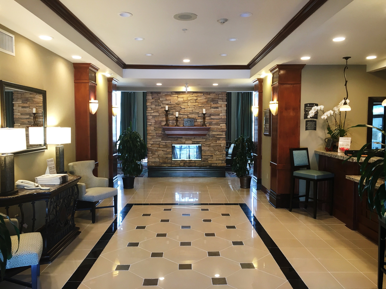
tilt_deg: -2.8
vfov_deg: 48.2
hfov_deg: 61.7
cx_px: 193
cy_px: 144
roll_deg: -0.8
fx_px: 323
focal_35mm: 29
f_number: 2.2
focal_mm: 4.15
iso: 80
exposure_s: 1/30
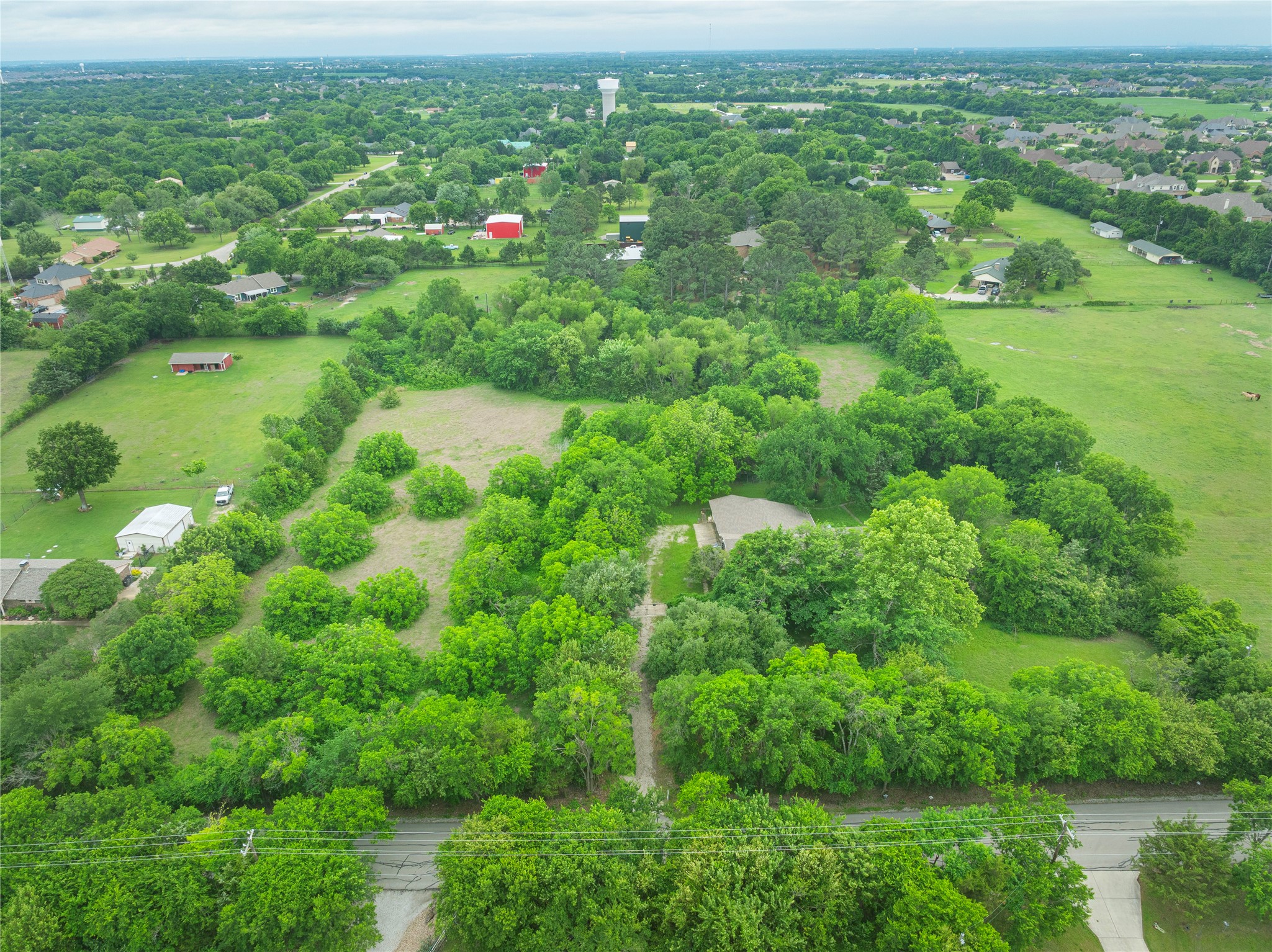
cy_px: 476
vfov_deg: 56.8
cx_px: 636
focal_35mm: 24
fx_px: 881
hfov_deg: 71.6
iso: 100
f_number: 7.1
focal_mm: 12.29
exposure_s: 1/120
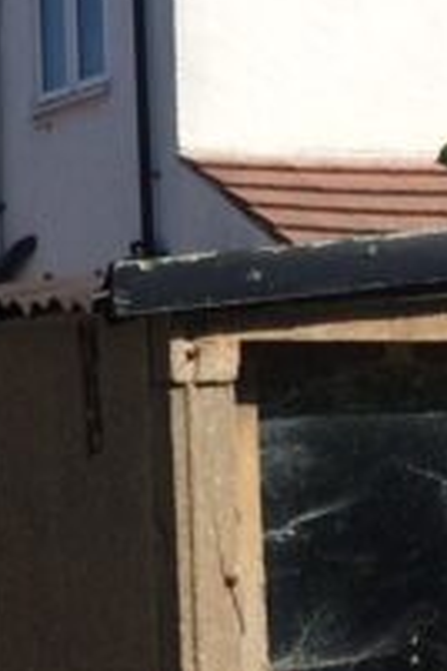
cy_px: 294
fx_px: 2868
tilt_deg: +2.5
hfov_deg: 8.4
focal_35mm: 154
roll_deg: -0.3
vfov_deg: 13.3
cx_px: -500
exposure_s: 1/2160
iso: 32
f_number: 2.2
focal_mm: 4.15
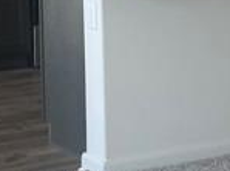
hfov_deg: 10.3
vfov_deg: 7.6
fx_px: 1279
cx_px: 162
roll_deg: -0.1
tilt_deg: -6.7
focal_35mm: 193
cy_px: -15
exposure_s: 1/121
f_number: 1.8
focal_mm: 3.99
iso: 64
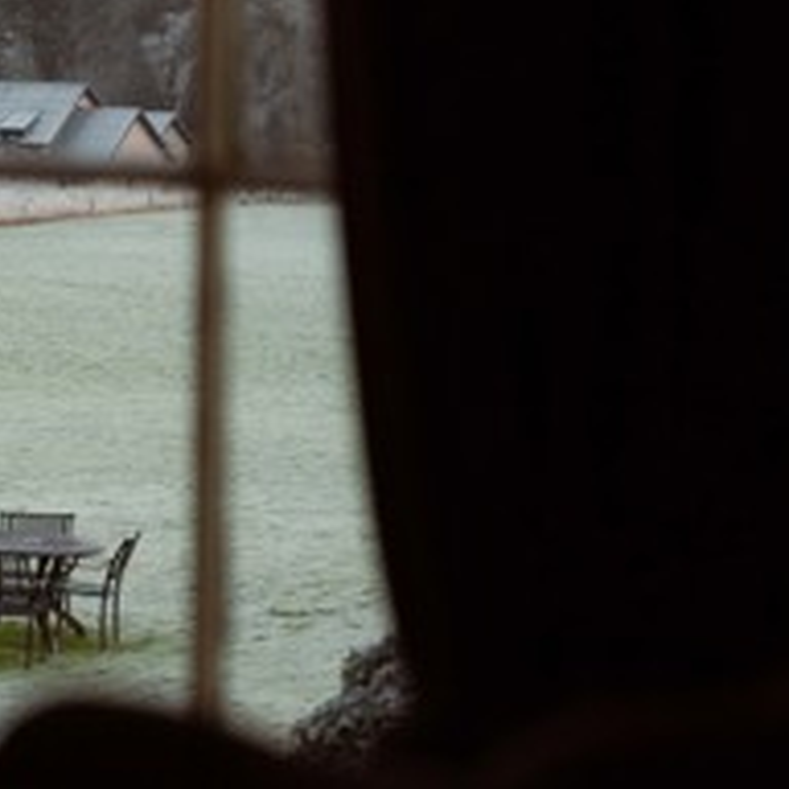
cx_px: -64
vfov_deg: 9.4
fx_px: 4782
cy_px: 329
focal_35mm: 185
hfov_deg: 9.3
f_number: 2.8
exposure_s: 1/800
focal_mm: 64.5
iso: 2500
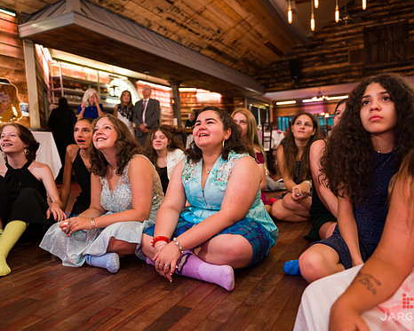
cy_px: 169
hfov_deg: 62.2
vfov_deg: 51.5
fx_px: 343
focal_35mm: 28
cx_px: 208
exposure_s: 1/125
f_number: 3.2
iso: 1250
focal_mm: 24
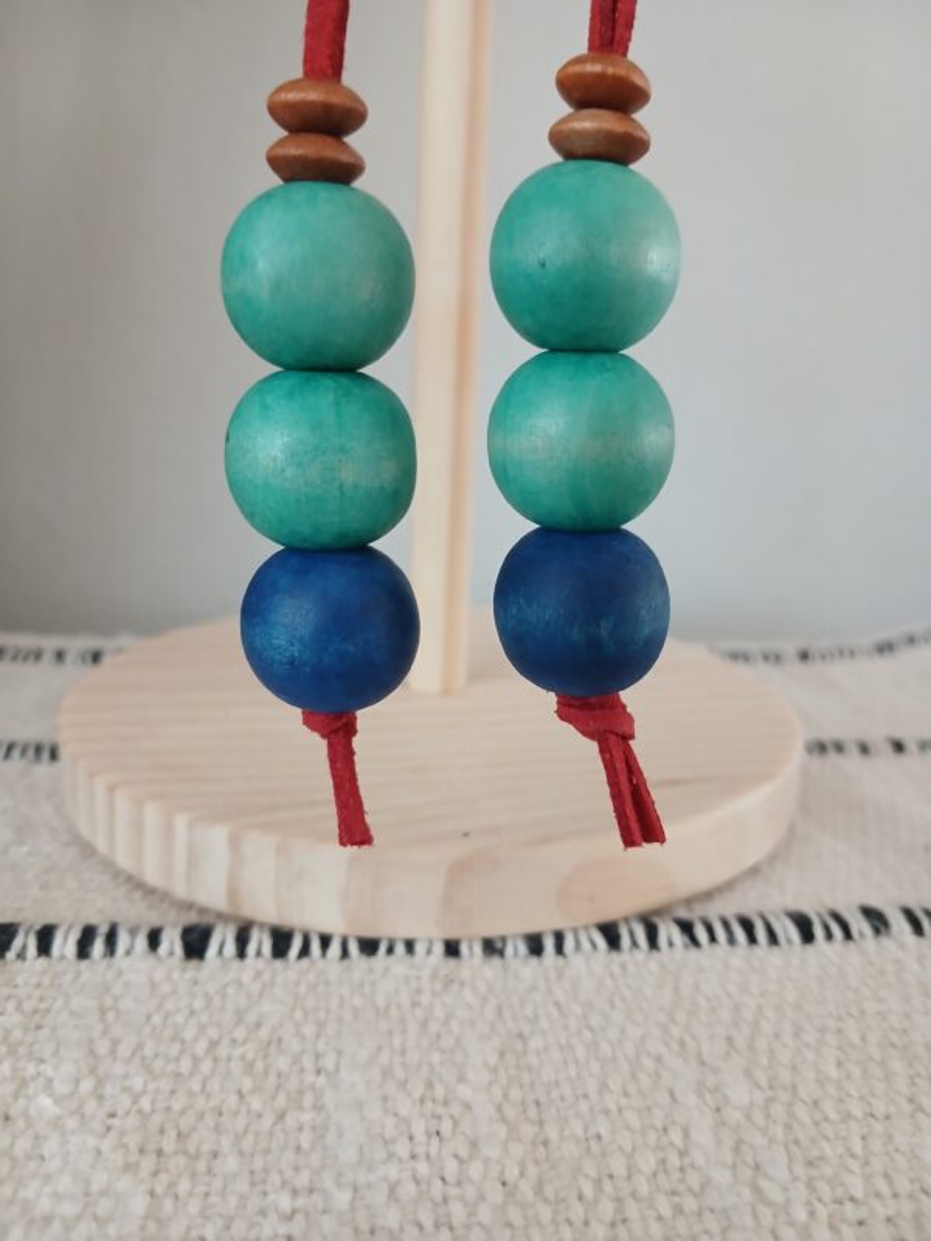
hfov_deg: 51.4
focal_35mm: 27
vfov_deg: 65.3
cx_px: 466
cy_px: 620
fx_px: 968
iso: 250
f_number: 1.8
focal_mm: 3.98
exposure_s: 1/25
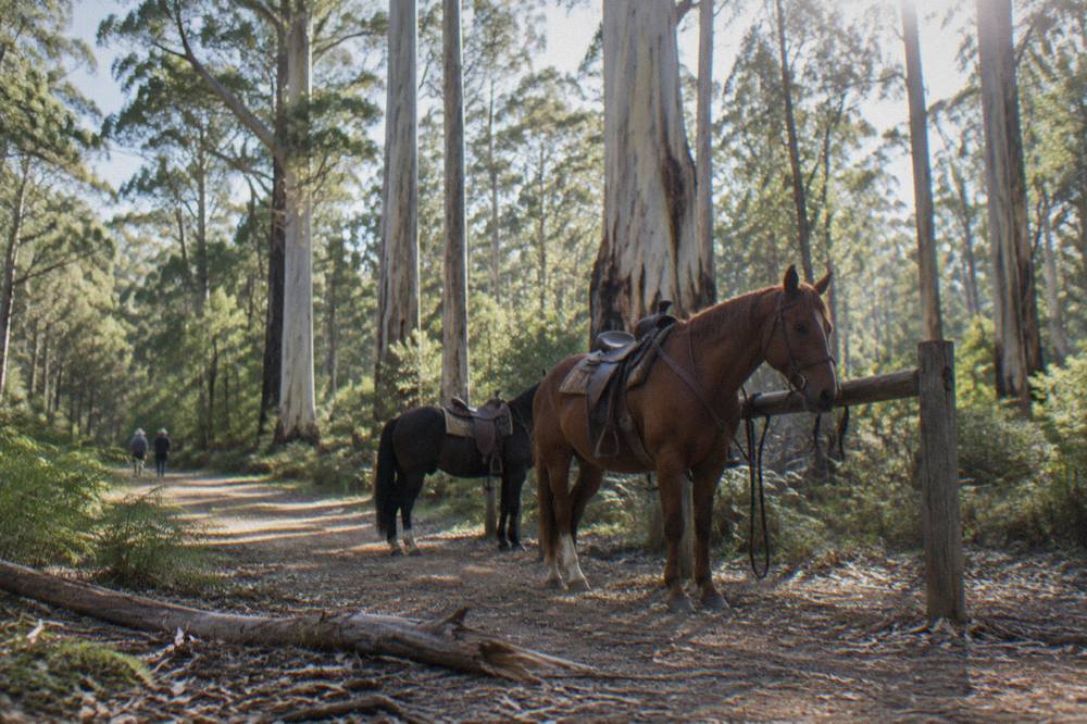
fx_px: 1479
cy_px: 362
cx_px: 544
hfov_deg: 40.4
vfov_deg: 27.5
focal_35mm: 49
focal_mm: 49
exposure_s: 1/800
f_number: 5.6
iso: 320
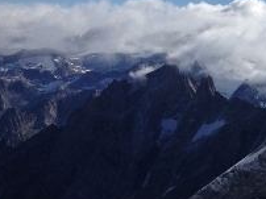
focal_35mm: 111
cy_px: 216
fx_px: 852
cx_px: 366
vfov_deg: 13.1
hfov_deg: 16.6
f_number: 2.4
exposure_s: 1/3247
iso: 50
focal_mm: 4.28
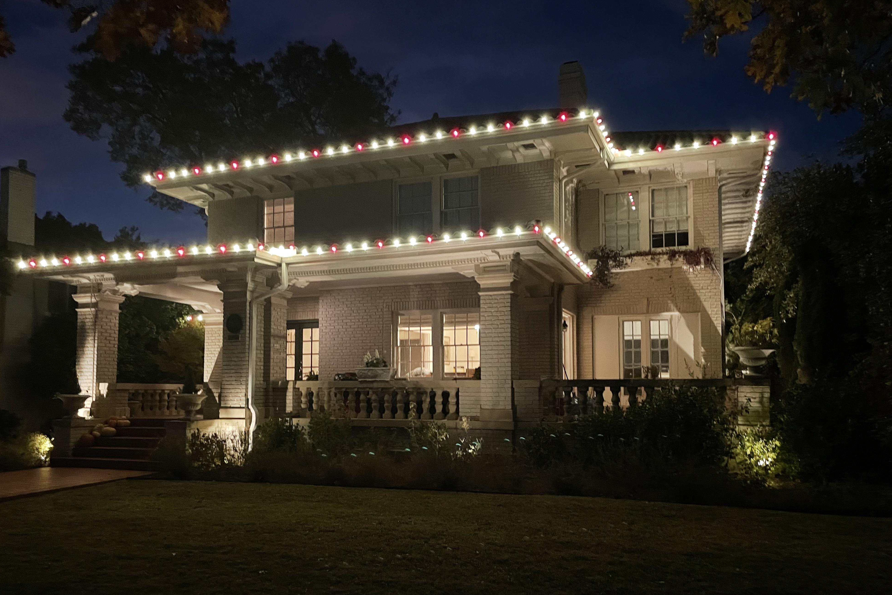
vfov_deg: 46.2
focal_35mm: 28
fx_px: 694
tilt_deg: +5.7
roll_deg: -0.3
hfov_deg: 65.5
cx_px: 430
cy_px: 343
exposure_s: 1/17
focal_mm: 4.2
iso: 1000
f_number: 1.6
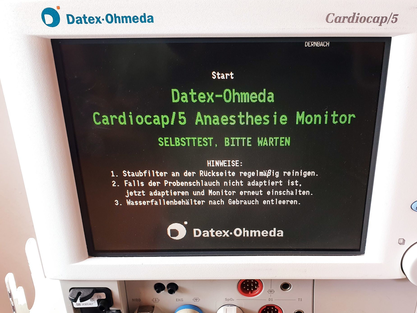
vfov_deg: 39.4
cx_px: 245
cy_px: 195
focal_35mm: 36
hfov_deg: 51.1
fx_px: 434
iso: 160
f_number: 2.4
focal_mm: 4.3
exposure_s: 1/50
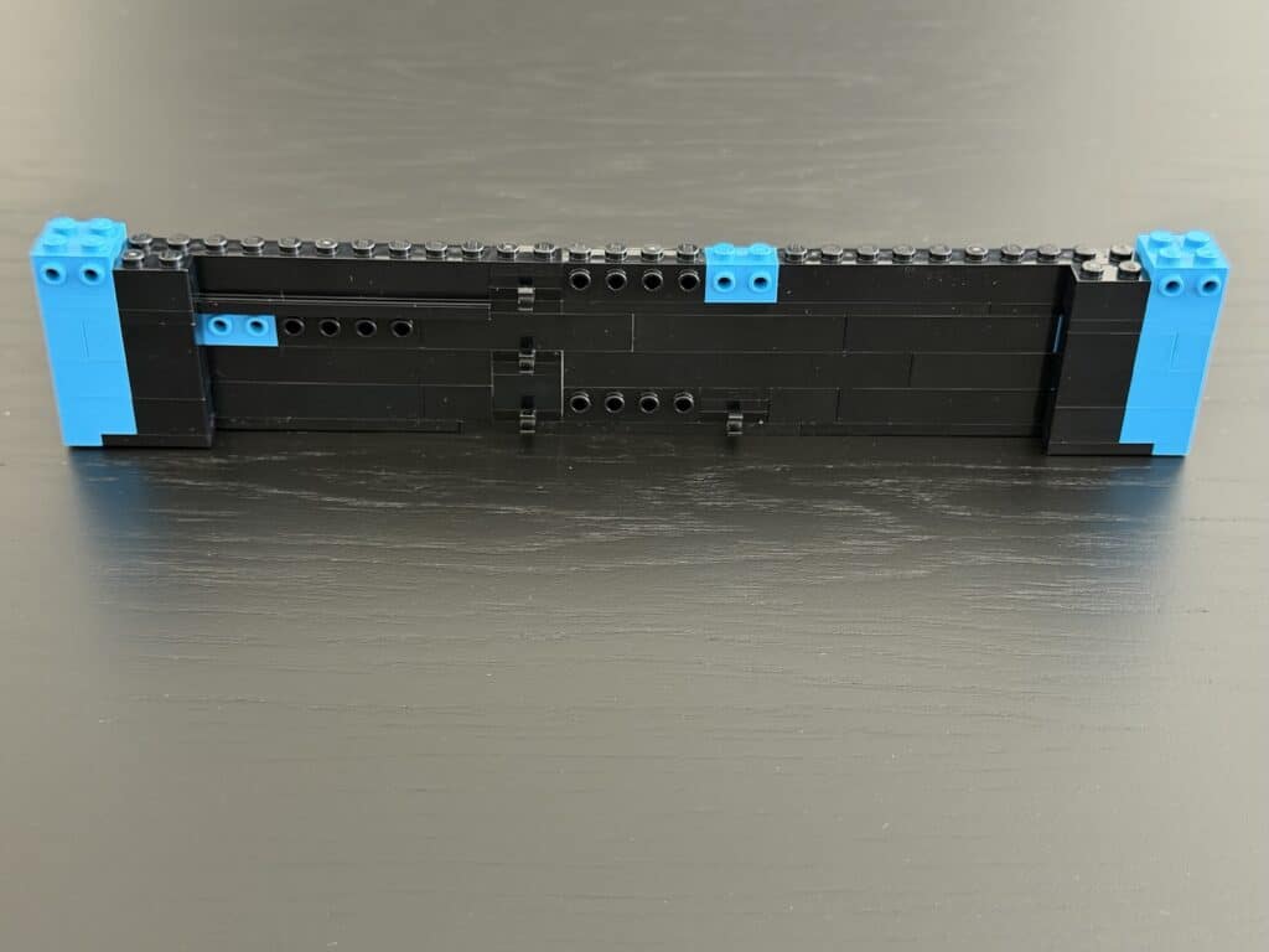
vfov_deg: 30.3
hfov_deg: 39.7
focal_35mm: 48
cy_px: 476
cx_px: 634
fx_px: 1760
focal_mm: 6.76
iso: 500
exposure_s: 1/36
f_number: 1.78
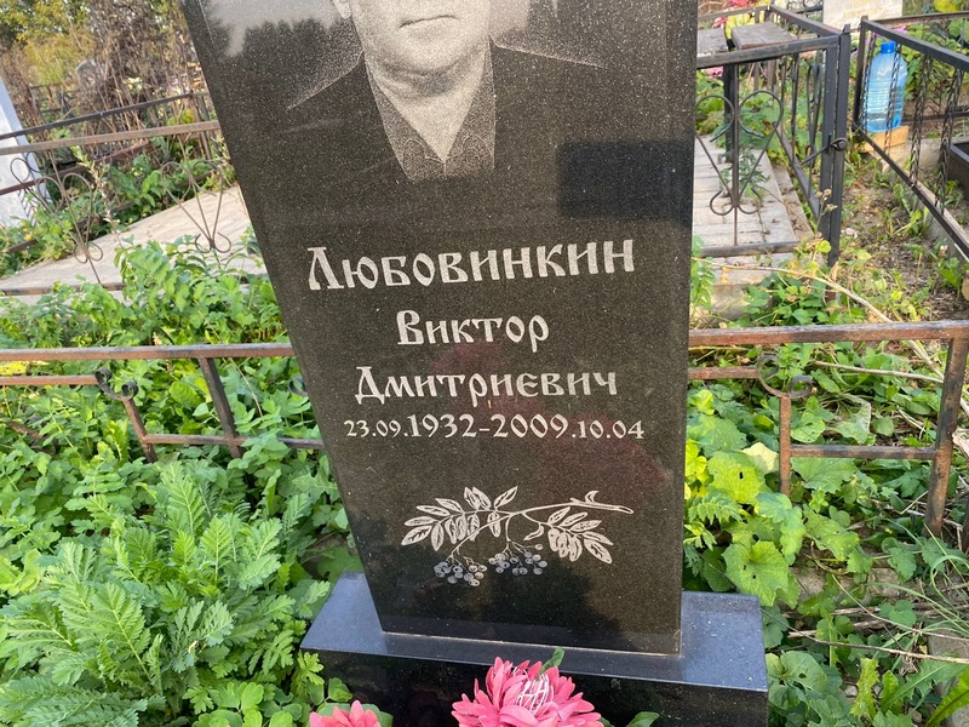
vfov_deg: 53.1
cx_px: 484
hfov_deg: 67.3
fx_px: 728
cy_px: 364
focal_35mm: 26
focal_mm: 4.25
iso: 32
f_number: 1.8
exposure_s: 1/145
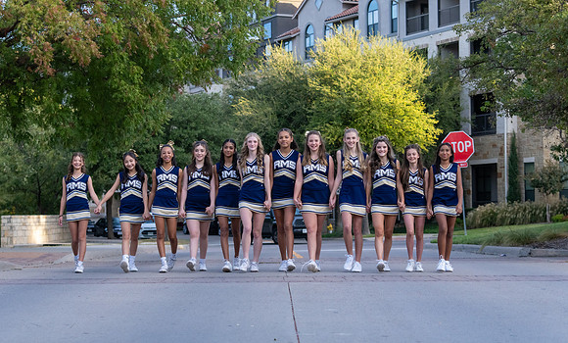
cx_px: 258
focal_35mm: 80
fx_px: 1229
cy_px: 203
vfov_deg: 15.9
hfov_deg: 26.0
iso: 1000
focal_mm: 70
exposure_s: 1/1600
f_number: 4
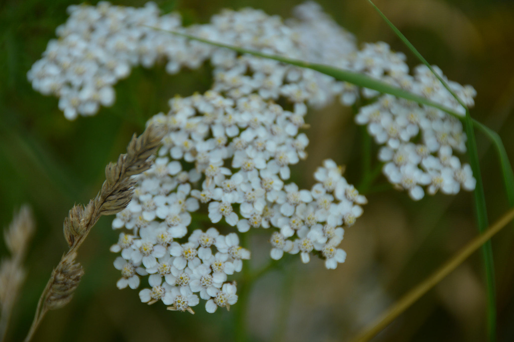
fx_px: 4280
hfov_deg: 6.9
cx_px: 257
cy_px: 171
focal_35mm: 300
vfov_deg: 4.6
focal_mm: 200
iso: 125
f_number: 5.6
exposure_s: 1/500
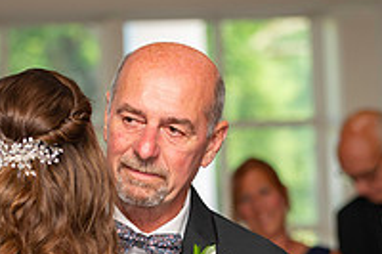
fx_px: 2916
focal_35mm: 275
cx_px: 195
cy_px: 265
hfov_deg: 7.5
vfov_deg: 5.0
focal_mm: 95
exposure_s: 1/125
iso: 800
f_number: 2.8
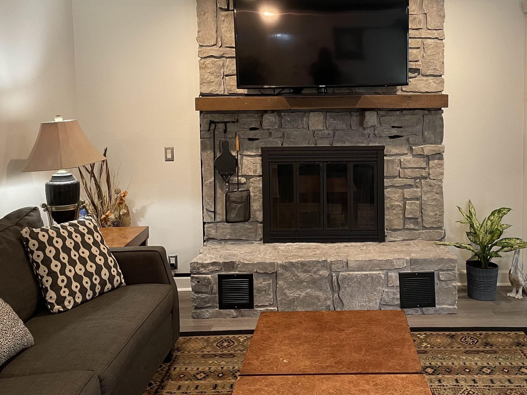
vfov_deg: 38.2
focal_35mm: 37
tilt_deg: -3.4
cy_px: 131
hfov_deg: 49.9
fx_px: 563
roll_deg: +1.5
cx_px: 312
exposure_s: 1/60
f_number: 1.6
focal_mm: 4.2
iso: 250
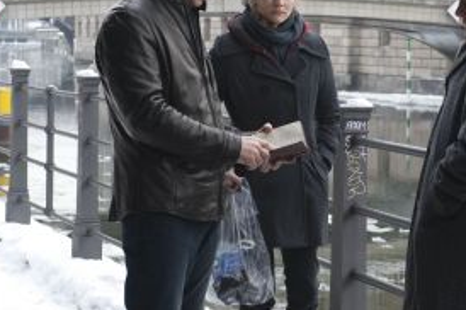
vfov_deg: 11.9
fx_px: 1487
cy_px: 83
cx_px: 306
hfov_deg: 17.8
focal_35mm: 115
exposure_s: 1/125
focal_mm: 70
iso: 400
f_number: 8
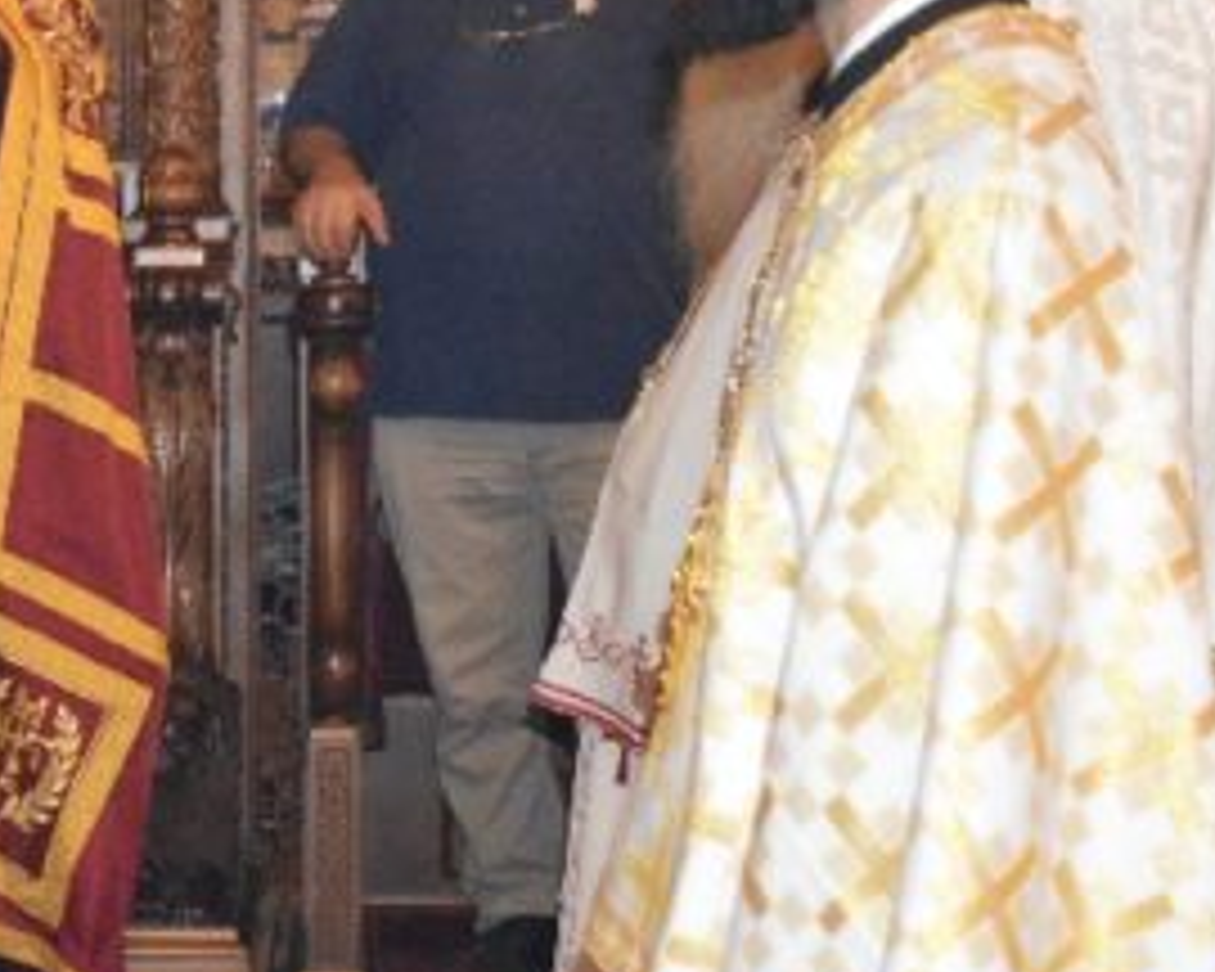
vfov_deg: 16.0
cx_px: -482
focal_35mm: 96
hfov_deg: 18.2
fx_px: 3452
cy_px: 628
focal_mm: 18
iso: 2500
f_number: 3.5
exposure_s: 1/60
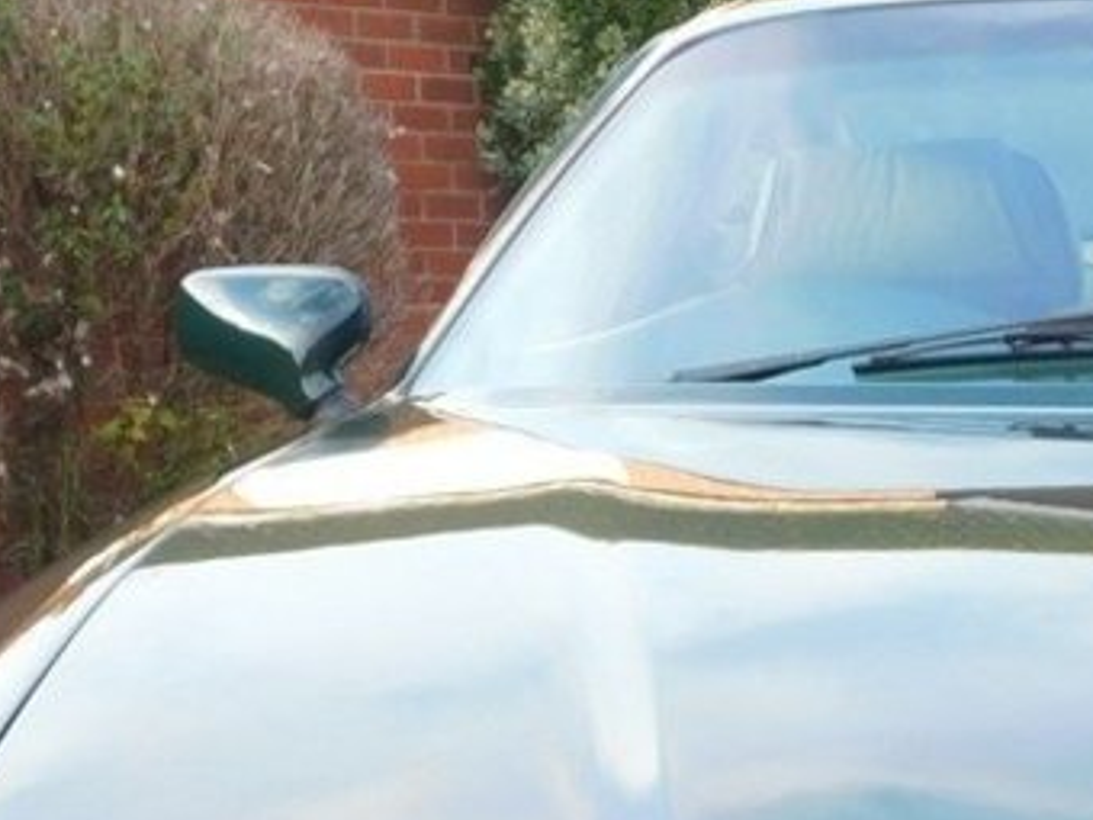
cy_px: 1045
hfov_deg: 15.0
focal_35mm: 127
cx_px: 1270
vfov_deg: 11.4
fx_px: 4010
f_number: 3.5
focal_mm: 6.3
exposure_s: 1/60
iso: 125
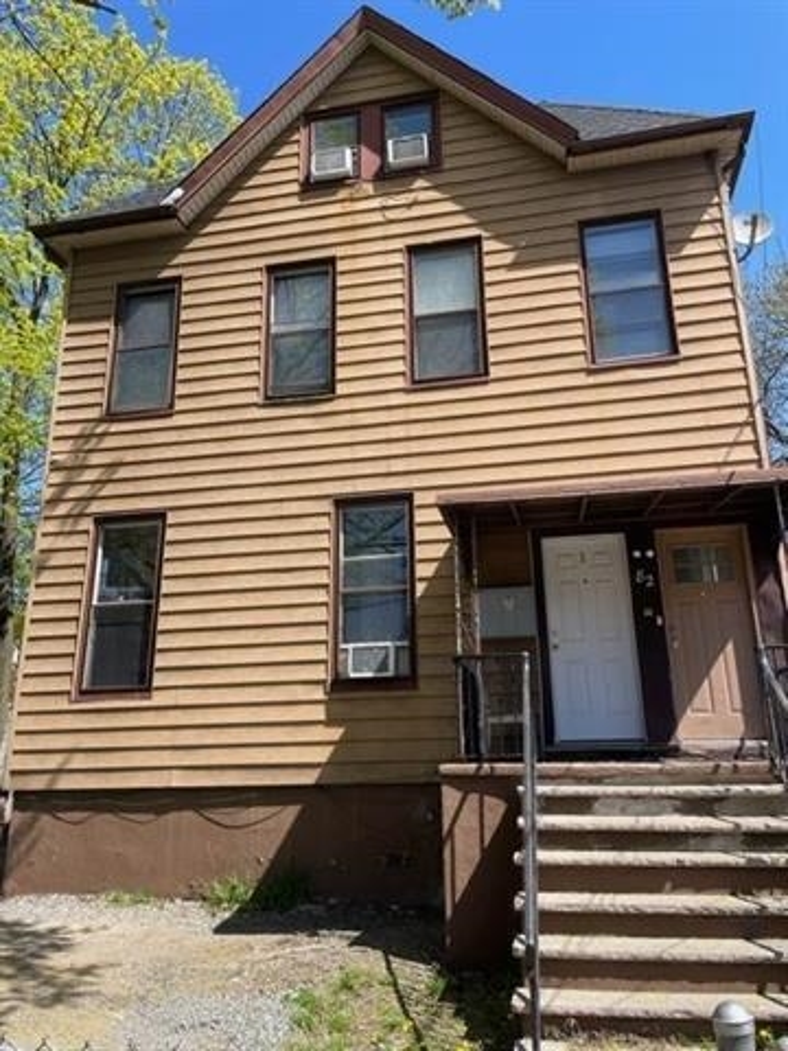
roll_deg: +0.0
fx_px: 789
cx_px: 394
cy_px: 526
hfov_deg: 53.1
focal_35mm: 26
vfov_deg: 67.3
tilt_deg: +17.5
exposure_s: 1/1742
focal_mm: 4.2
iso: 32
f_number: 1.6
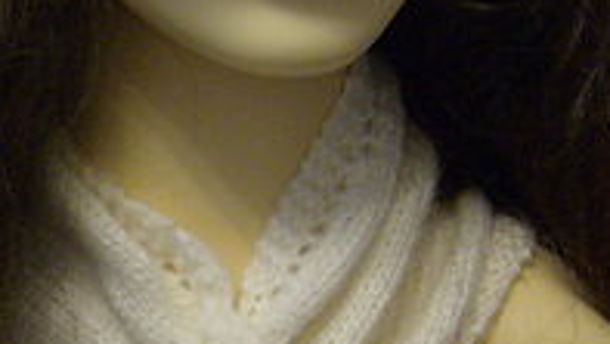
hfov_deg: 16.7
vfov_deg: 9.5
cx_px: 94
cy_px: 366
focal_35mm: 127
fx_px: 2055
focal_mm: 6
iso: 200
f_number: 2.8
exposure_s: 1/11.2
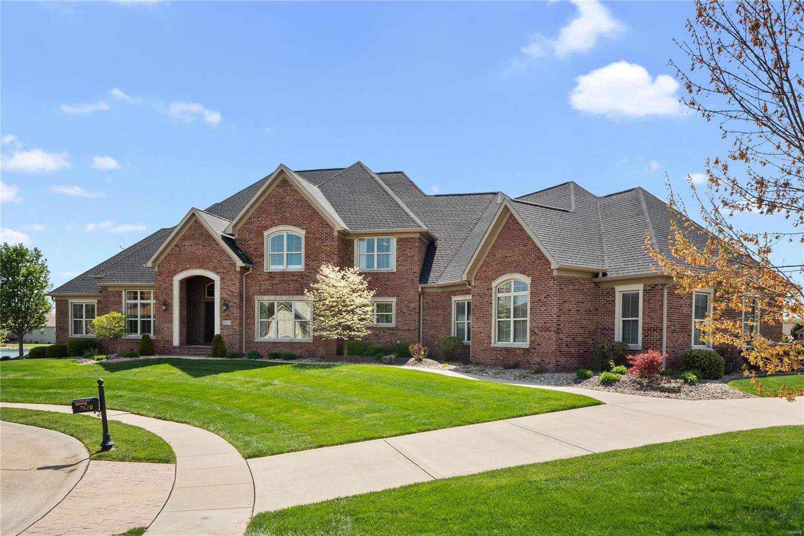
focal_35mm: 24
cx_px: 402
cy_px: 268
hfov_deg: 73.8
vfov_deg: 53.1
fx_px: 536
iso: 400
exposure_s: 1/160
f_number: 10
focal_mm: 12
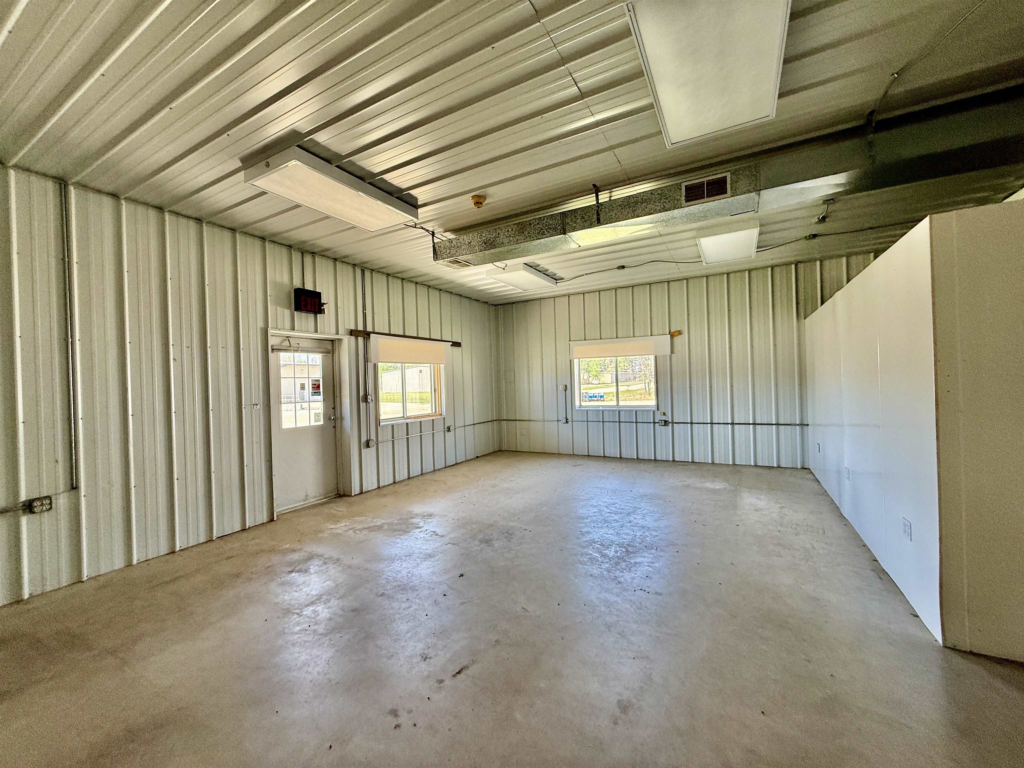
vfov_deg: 85.7
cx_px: 512
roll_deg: +2.0
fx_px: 414
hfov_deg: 102.1
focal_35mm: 14
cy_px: 384
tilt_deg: +0.8
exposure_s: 1/99
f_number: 2.2
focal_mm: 2.22
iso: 125
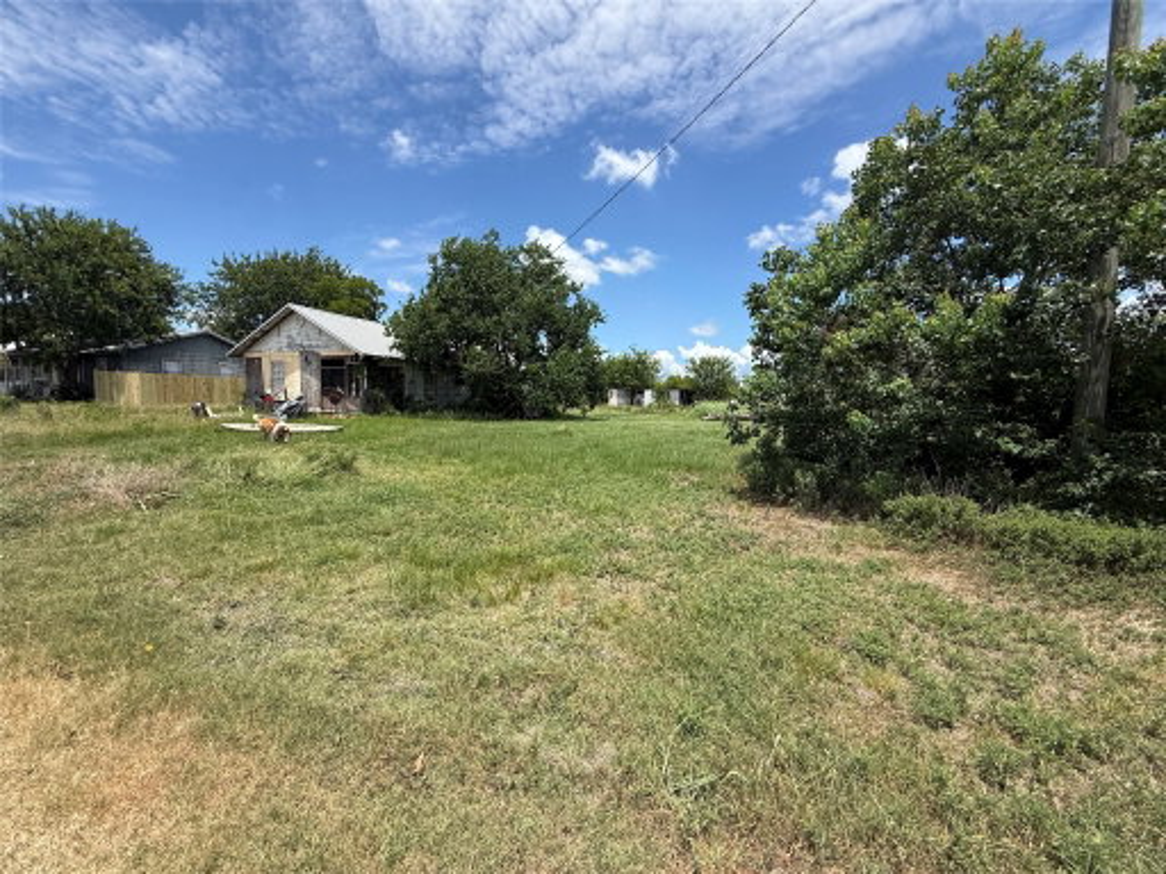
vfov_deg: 85.7
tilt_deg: -3.5
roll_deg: +0.7
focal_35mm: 14
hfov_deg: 102.1
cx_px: 583
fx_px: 472
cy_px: 437
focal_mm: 2.22
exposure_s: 1/1698
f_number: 2.2
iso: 50
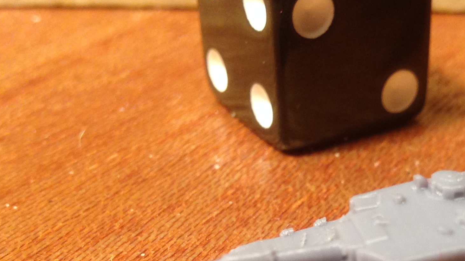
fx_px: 986
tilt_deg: -37.8
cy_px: 324
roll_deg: -0.9
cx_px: 406
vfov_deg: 14.6
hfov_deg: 25.8
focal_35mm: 80
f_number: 2.4
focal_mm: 4.12
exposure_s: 1/20
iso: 80
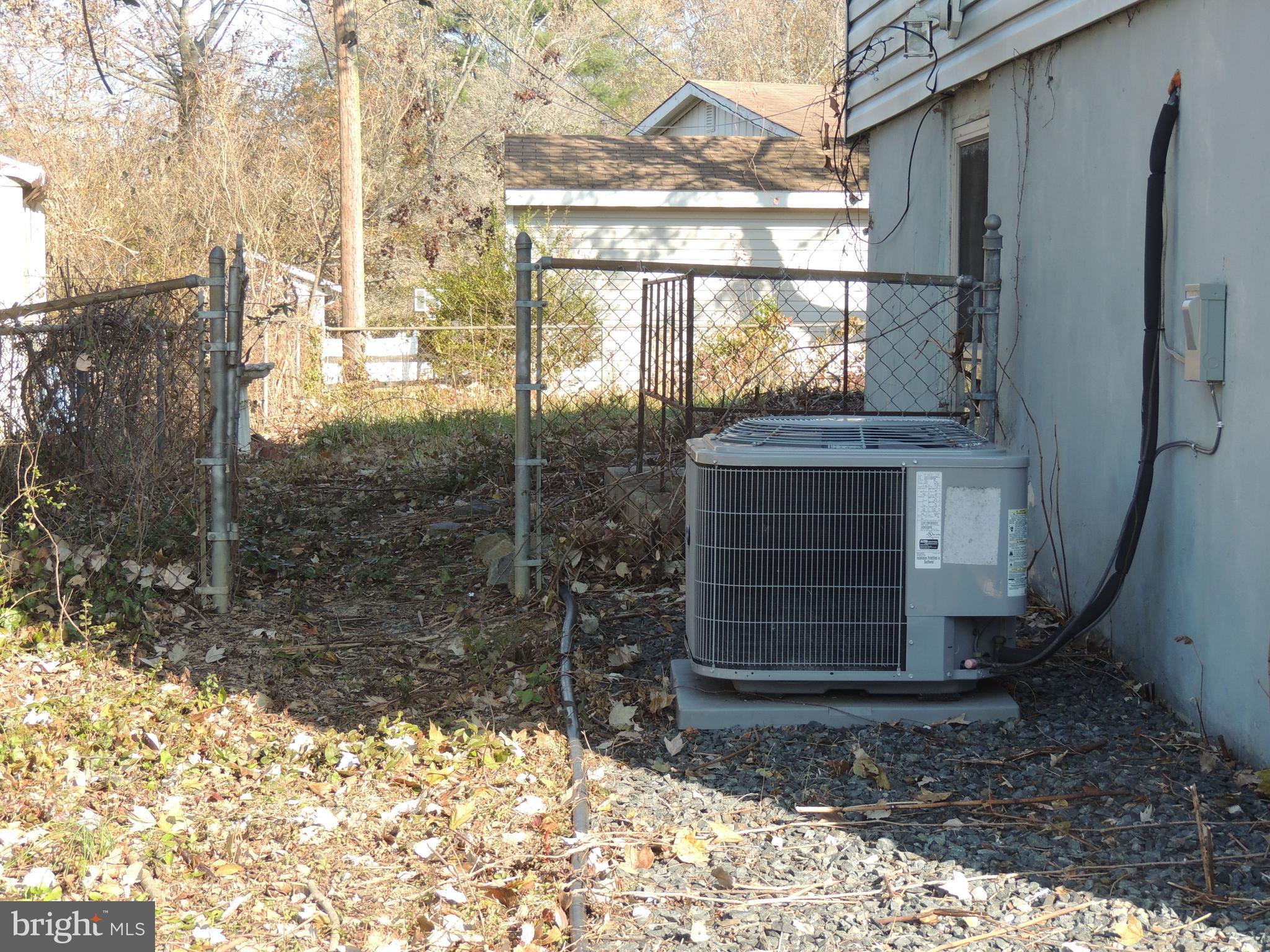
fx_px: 2752
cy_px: 476
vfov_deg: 19.6
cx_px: 635
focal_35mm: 75
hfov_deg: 26.0
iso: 100
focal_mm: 13.3
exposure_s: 1/200
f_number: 3.9
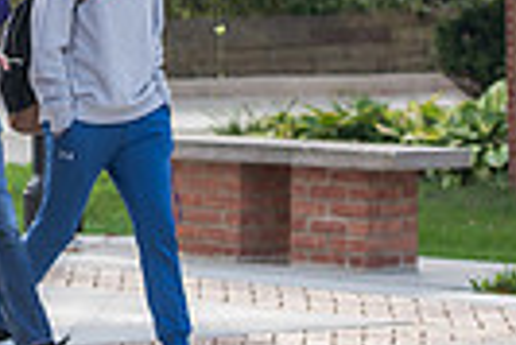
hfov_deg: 5.5
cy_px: -110
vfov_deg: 3.7
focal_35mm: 370
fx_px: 5309
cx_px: -120
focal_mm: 85
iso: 100
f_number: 3.2
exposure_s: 1/320
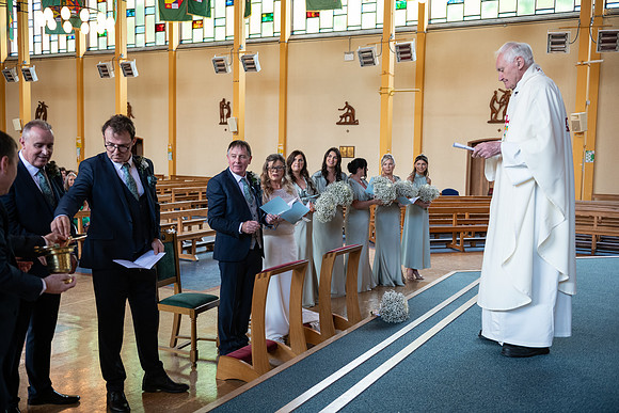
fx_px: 654
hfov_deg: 50.7
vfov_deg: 35.1
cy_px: 206
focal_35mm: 38
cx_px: 310
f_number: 3.5
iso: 640
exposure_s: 1/160
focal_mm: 38
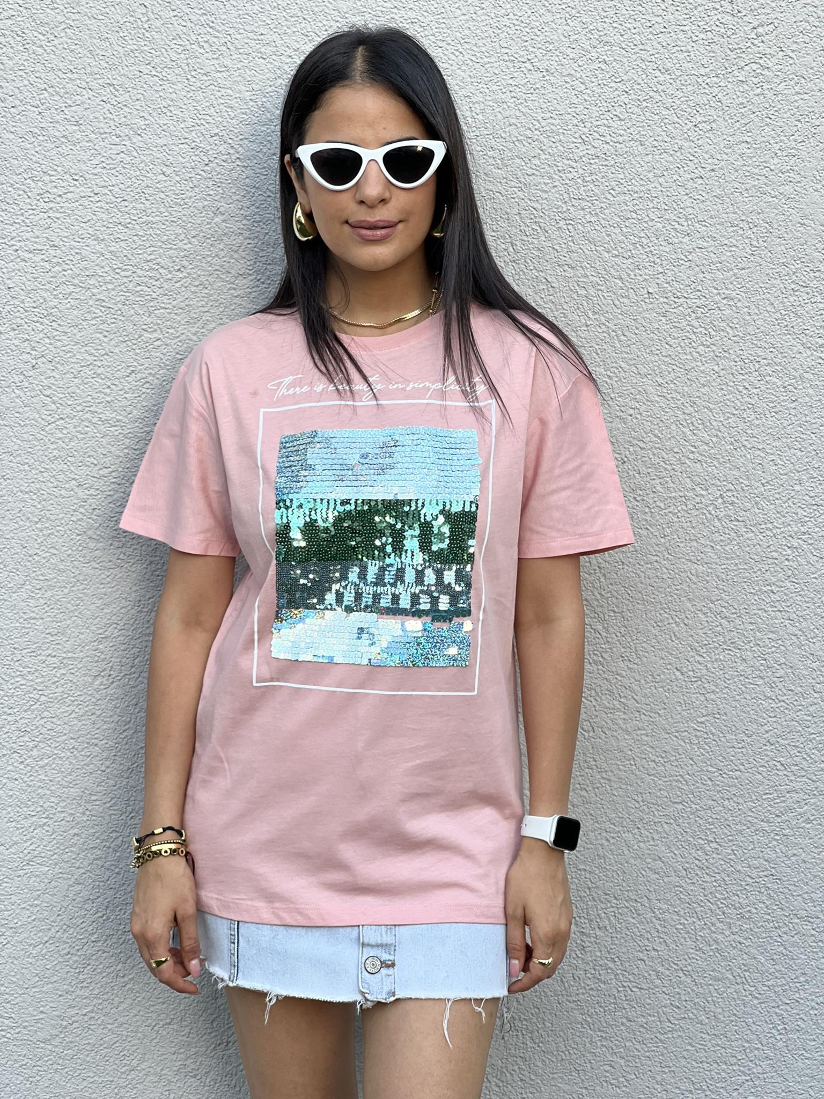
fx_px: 2444
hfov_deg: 19.1
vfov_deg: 25.3
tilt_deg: -8.3
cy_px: 550
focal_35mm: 77
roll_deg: -0.8
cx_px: 412
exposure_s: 1/121
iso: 64
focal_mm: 9
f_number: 2.8
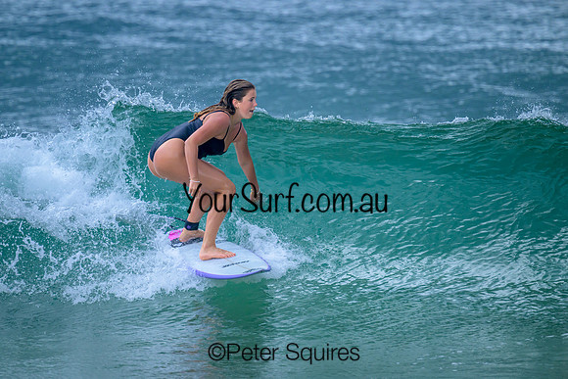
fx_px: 9324
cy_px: 182
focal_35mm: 591
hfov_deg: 3.5
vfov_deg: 2.3
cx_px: 268
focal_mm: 560
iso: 1400
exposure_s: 1/2000
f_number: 8
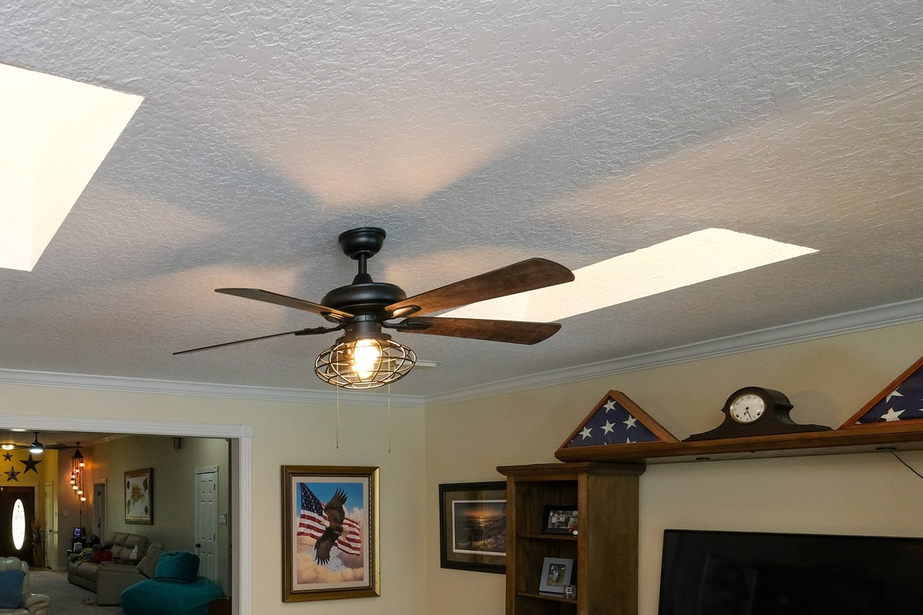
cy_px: 500
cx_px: 141
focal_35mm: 26
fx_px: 666
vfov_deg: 46.7
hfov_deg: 61.5
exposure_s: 1/60
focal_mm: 10
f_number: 5.6
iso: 1000
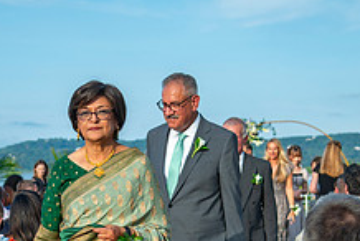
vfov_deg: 10.8
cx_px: 128
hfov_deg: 16.2
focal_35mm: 126
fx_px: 1262
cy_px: 272
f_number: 4
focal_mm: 46
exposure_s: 1/2500
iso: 400
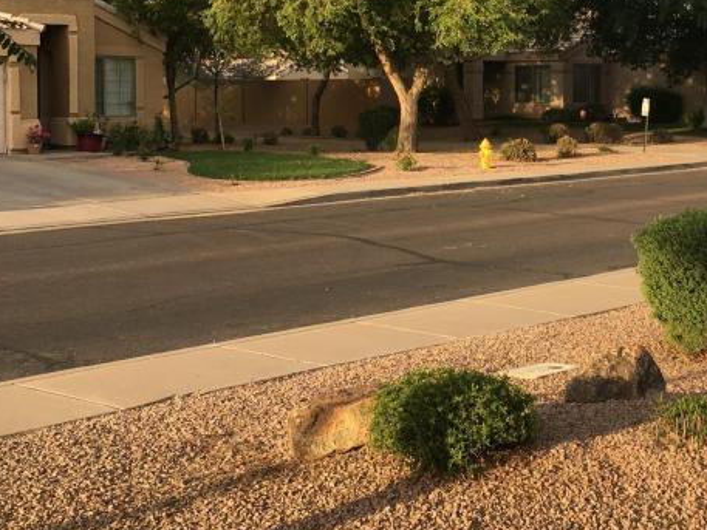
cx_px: 459
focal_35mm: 65
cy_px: 138
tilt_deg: -1.9
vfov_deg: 22.4
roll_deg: -0.2
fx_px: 1328
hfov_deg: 29.6
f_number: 2.2
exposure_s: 1/513
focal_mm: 4.15
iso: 25
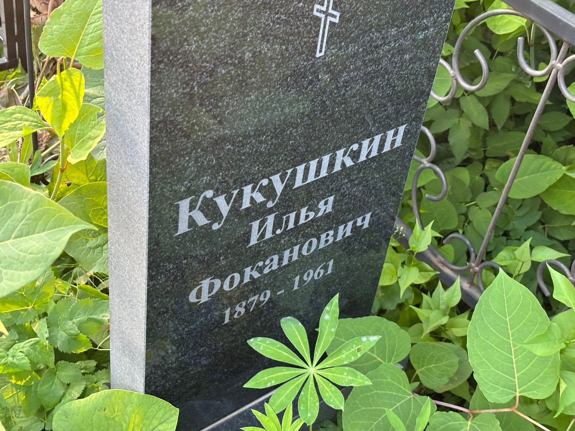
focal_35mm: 52
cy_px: 216
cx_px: 288
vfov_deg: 28.0
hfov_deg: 36.8
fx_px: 864
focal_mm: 5.96
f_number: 1.6
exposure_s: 1/60
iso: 64
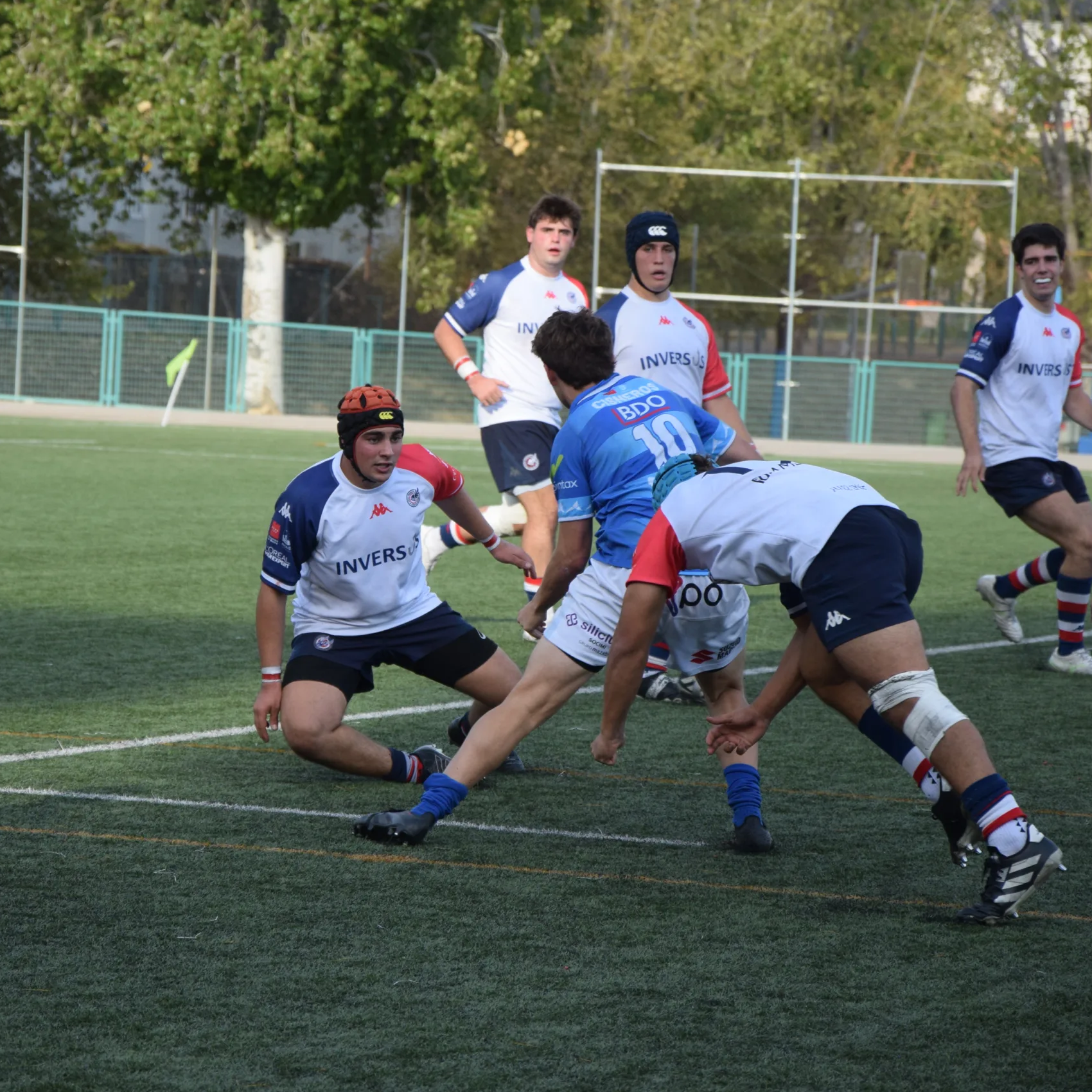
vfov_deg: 8.7
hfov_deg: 8.7
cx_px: 388
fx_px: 7197
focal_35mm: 202
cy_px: 544
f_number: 5.6
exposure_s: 1/1000
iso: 640
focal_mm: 105
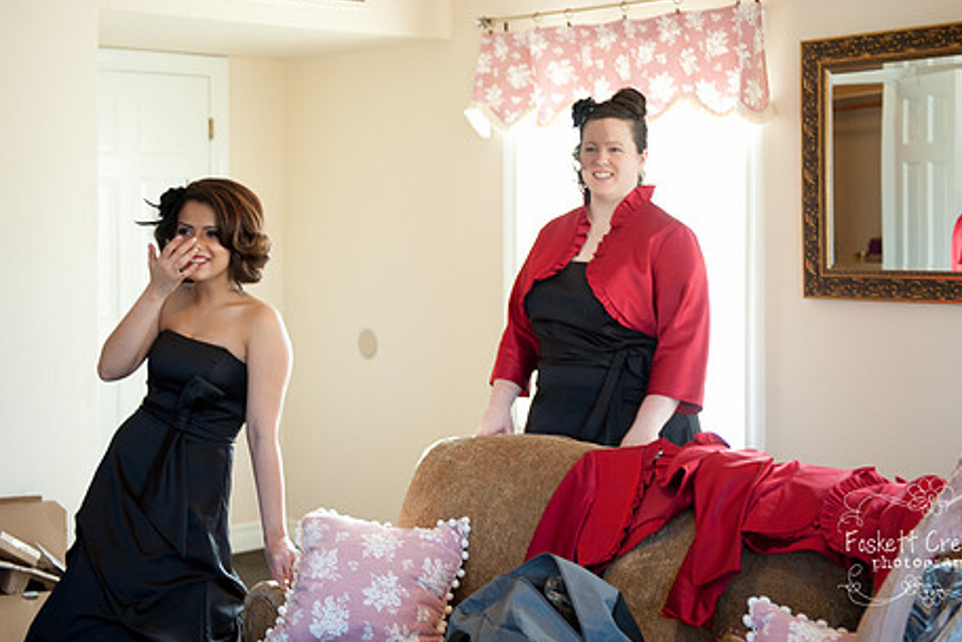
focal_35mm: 61
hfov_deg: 32.9
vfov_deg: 22.2
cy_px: 249
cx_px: 451
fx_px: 1630
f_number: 2.8
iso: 1000
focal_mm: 48
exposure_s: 1/200
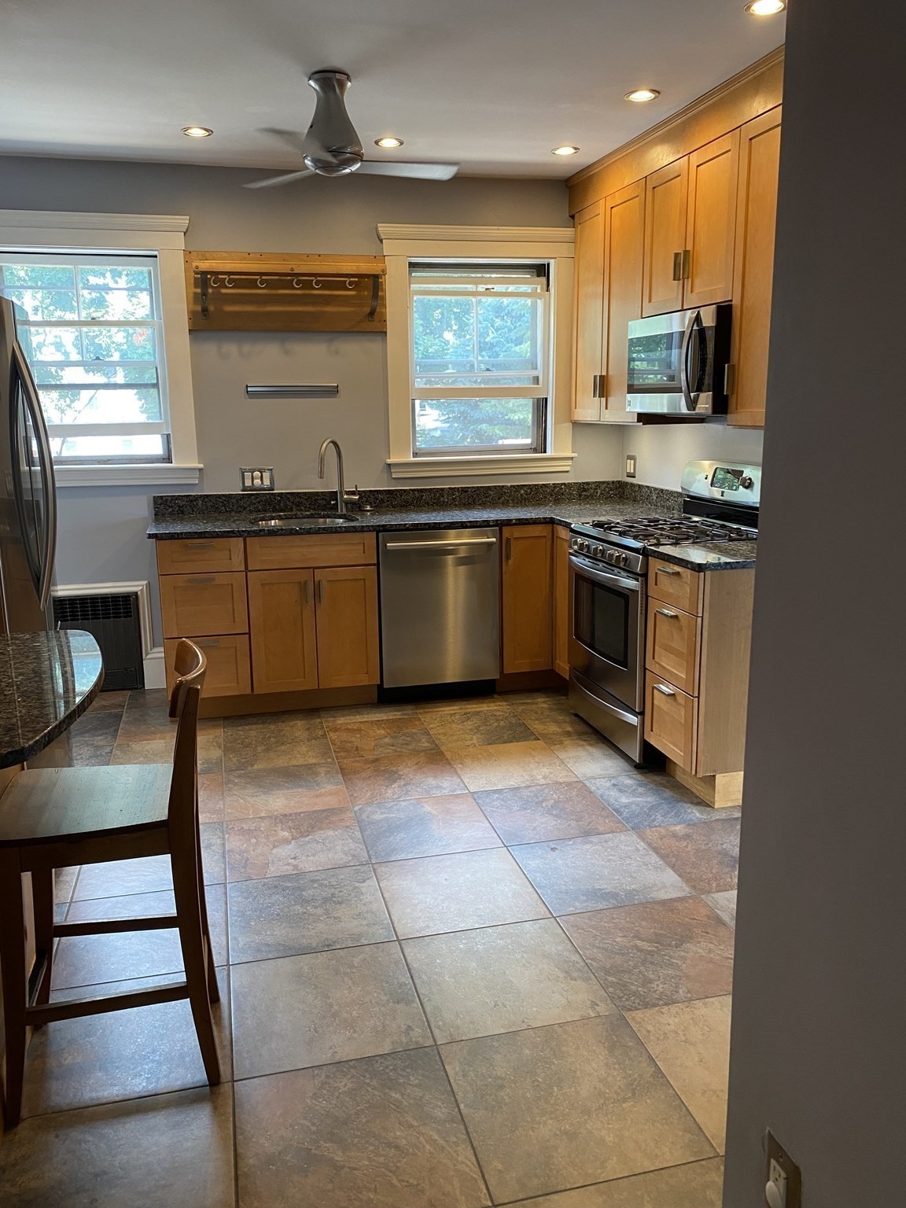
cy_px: 604
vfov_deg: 67.3
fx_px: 907
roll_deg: +1.1
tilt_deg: -11.1
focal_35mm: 26
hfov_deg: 53.1
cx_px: 453
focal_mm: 4.25
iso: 100
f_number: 1.8
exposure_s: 1/60
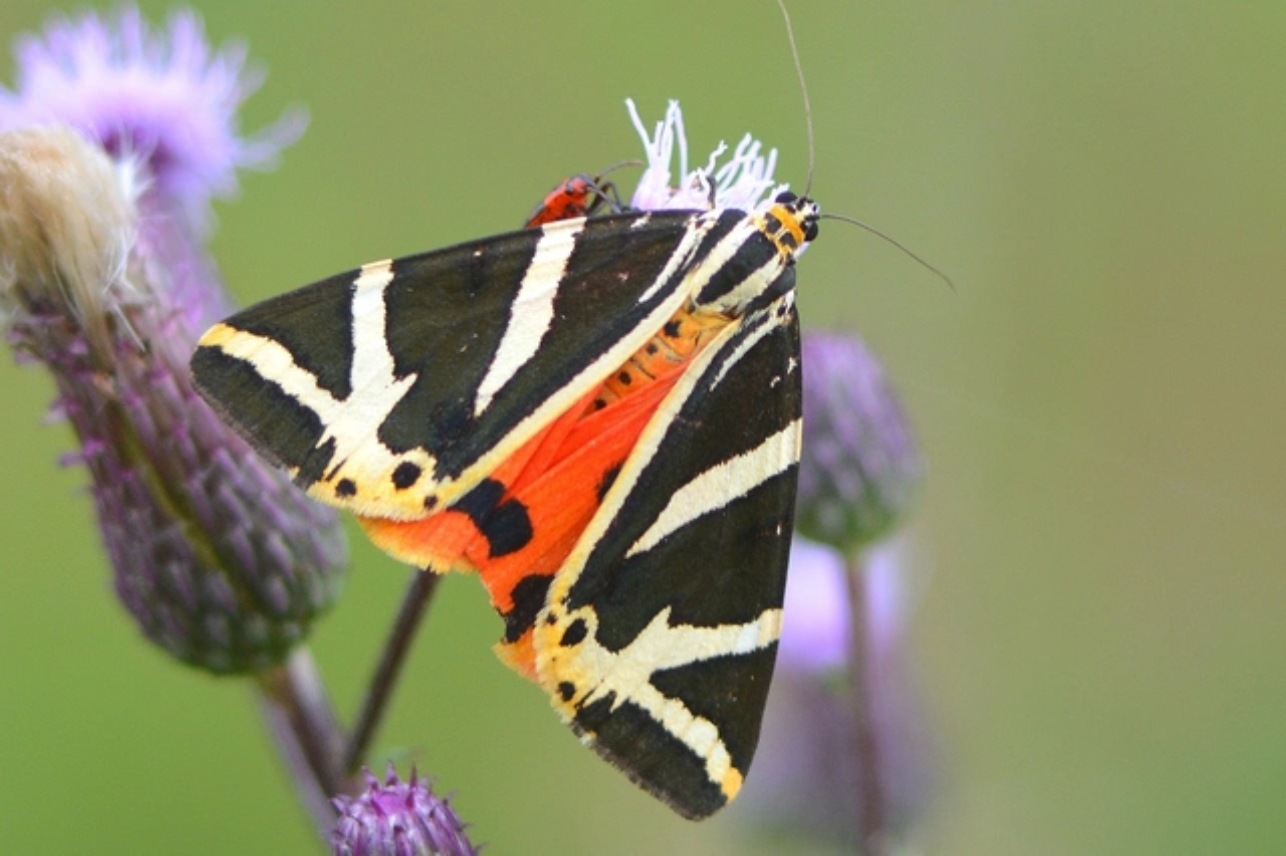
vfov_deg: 13.0
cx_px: 643
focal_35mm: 105
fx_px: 3749
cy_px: 428
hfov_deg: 19.5
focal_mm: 70
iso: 400
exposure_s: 1/320
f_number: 4.5
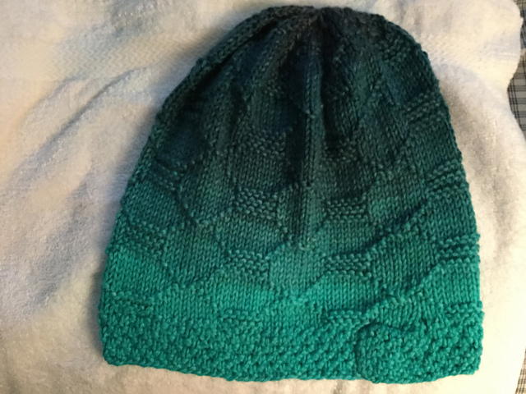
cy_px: 197
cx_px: 263
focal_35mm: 31
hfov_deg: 58.4
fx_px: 471
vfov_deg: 45.4
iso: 250
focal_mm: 3.3
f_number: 2.4
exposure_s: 1/15
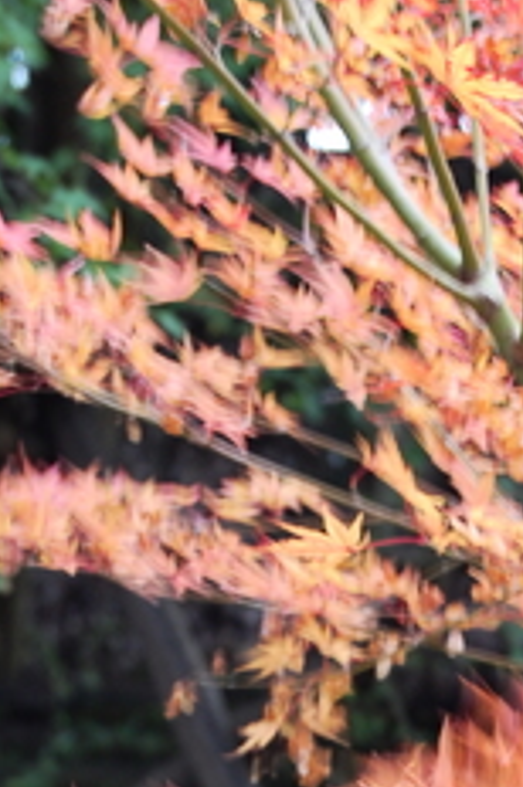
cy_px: 963
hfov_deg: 6.4
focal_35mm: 213
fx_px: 4662
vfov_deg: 9.5
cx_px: 402
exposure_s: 1/10
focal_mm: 55
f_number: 5.6
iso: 200
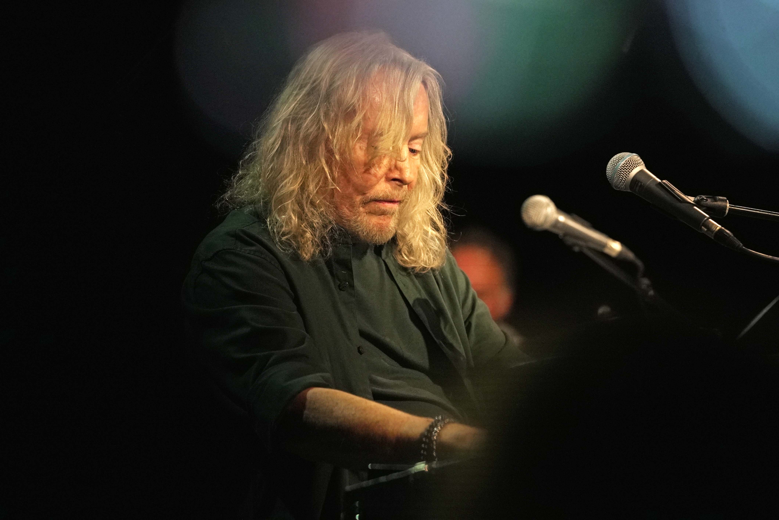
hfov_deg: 11.5
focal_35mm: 178
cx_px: 390
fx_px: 3854
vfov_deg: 7.7
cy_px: 260
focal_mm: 178
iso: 5000
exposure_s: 1/250
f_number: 3.5
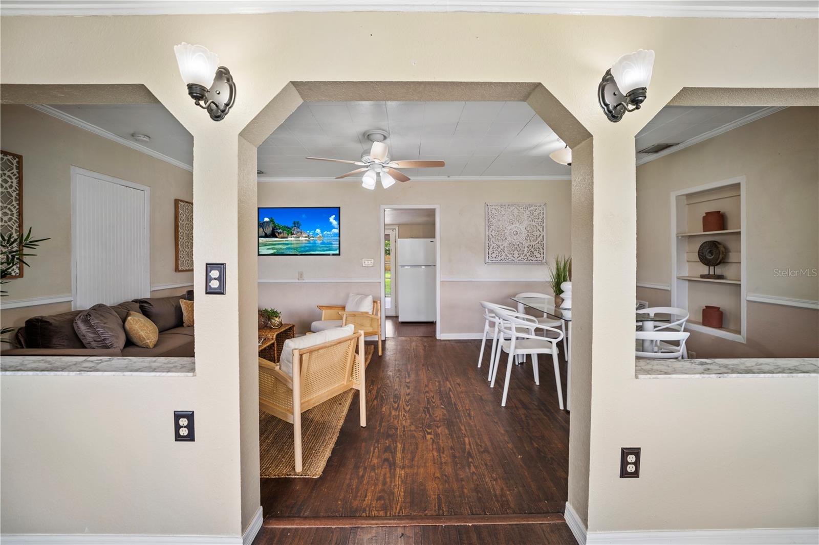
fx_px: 318
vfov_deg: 81.2
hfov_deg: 104.3
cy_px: 272
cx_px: 410
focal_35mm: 14
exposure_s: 1/13
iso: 100
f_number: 2.8
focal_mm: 14
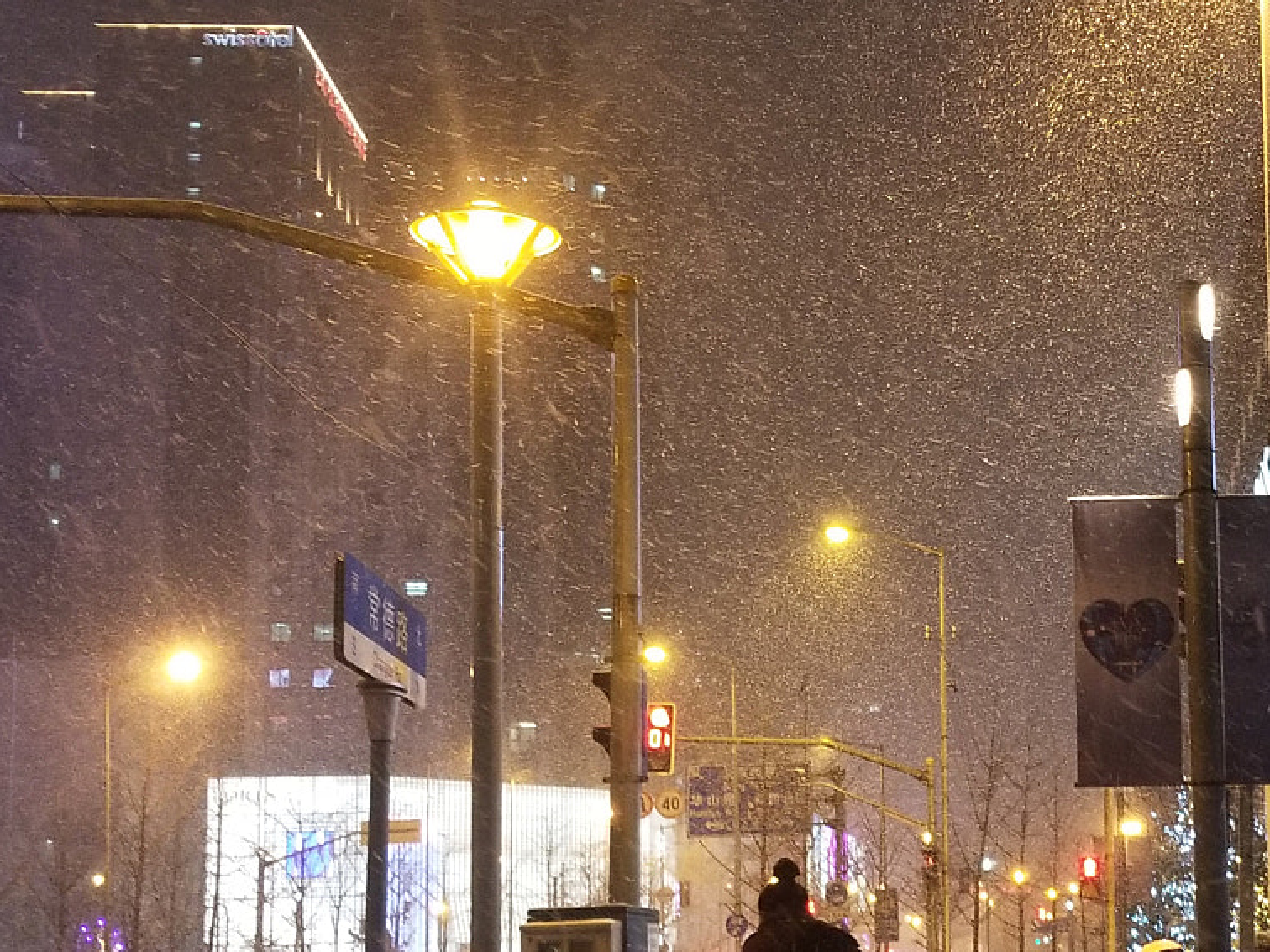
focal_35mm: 55
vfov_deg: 26.3
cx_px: 991
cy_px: 698
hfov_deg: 34.0
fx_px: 2018
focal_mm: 4.25
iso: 250
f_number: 1.7
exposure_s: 1/30
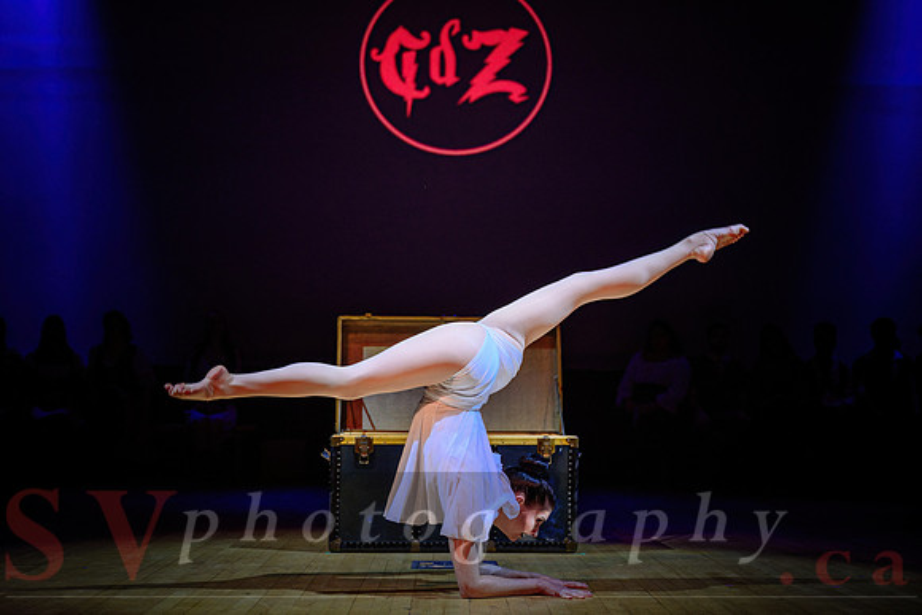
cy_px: 317
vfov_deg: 25.4
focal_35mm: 53
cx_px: 438
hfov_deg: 37.4
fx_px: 1362
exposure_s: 1/320
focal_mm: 50
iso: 1600
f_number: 2.8
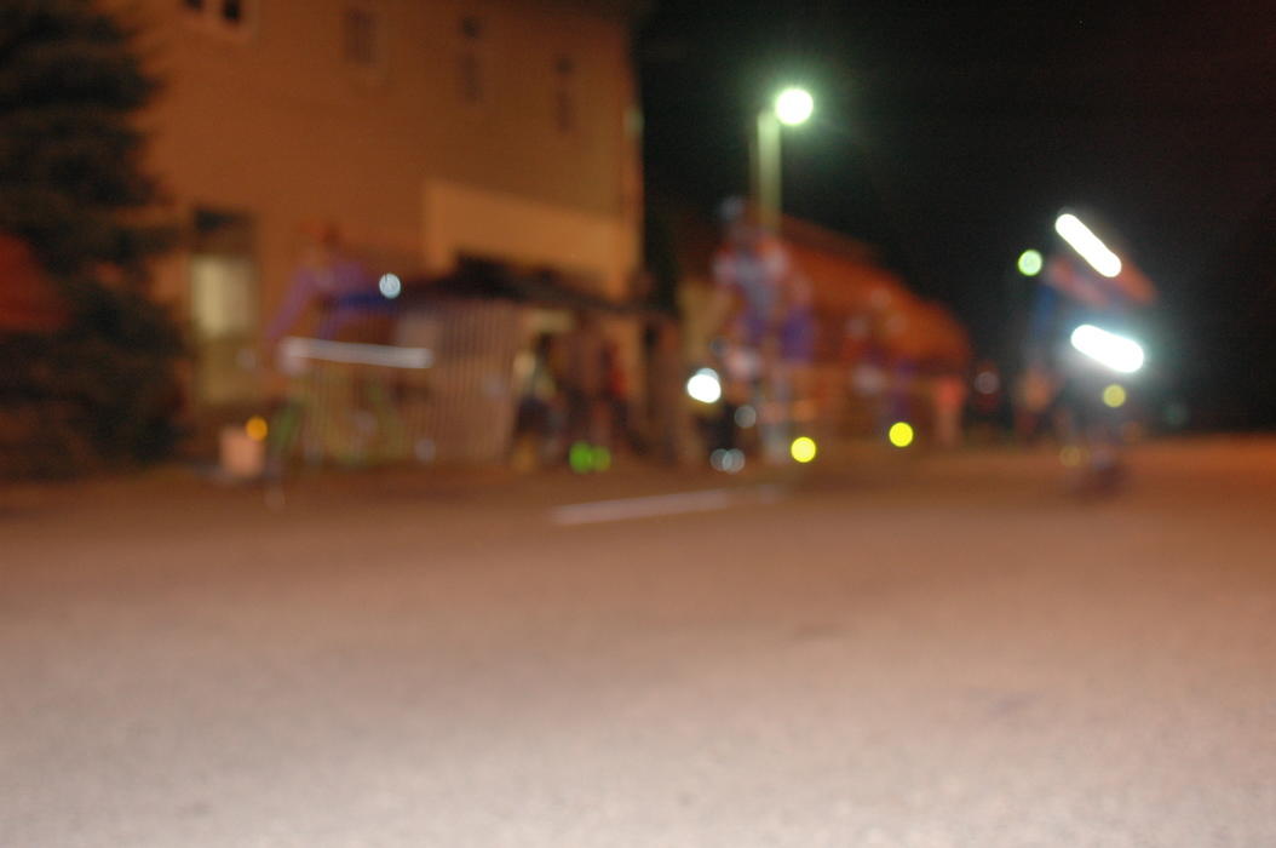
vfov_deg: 28.9
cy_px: 424
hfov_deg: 42.4
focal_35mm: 46
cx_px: 638
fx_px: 1646
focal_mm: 31
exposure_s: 1/3
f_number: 4
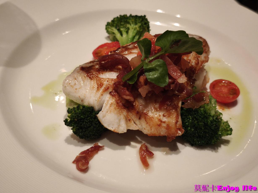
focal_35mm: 46
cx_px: 129
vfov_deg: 31.5
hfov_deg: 41.2
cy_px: 96
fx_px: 343
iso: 500
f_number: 1.6
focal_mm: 6.57
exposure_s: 1/60
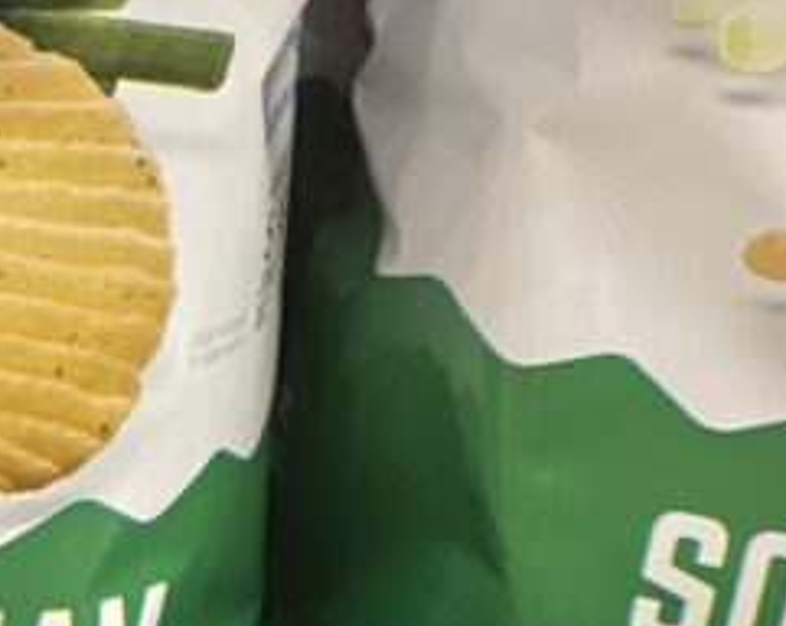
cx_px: -313
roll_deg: -1.8
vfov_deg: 14.2
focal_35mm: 108
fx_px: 2508
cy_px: 463
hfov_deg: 16.5
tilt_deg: -28.2
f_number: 1.6
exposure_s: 1/60
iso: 160
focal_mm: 4.2
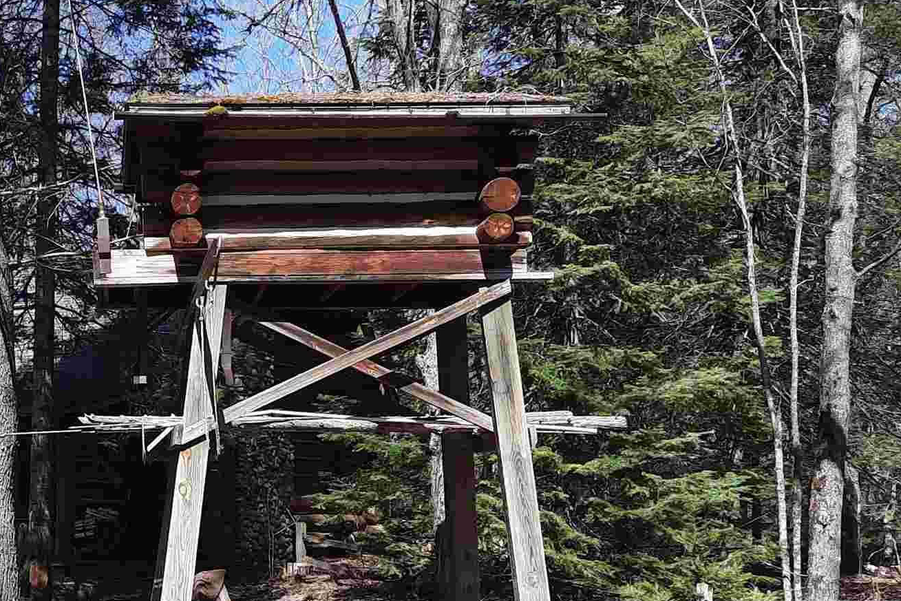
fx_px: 1527
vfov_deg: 22.0
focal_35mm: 61
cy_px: 467
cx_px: 26
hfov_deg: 30.8
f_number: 2
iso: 32
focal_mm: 4.6
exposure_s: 1/557
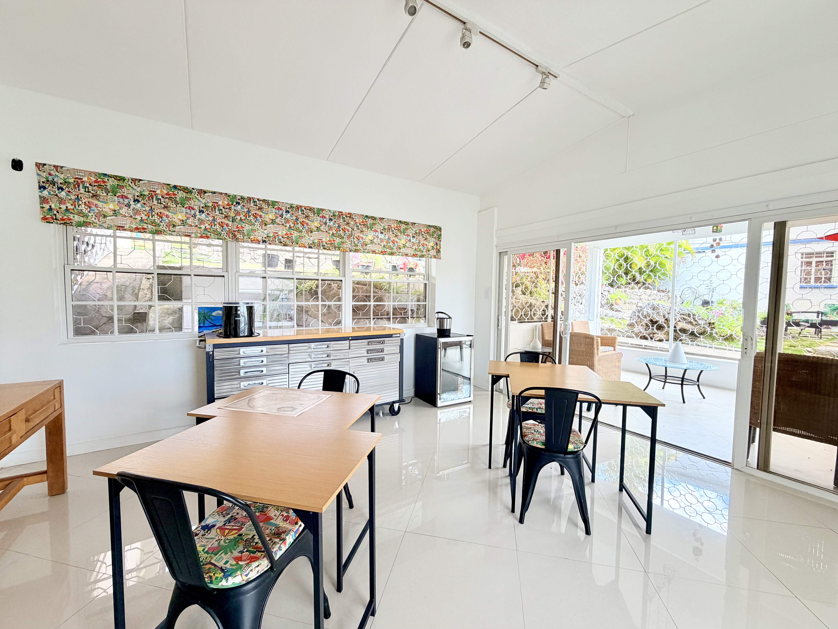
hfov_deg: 102.1
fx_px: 339
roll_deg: -0.7
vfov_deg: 85.7
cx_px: 419
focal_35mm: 14
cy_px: 314
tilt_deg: -3.6
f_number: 2.2
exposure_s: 1/100
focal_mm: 2.22
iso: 64
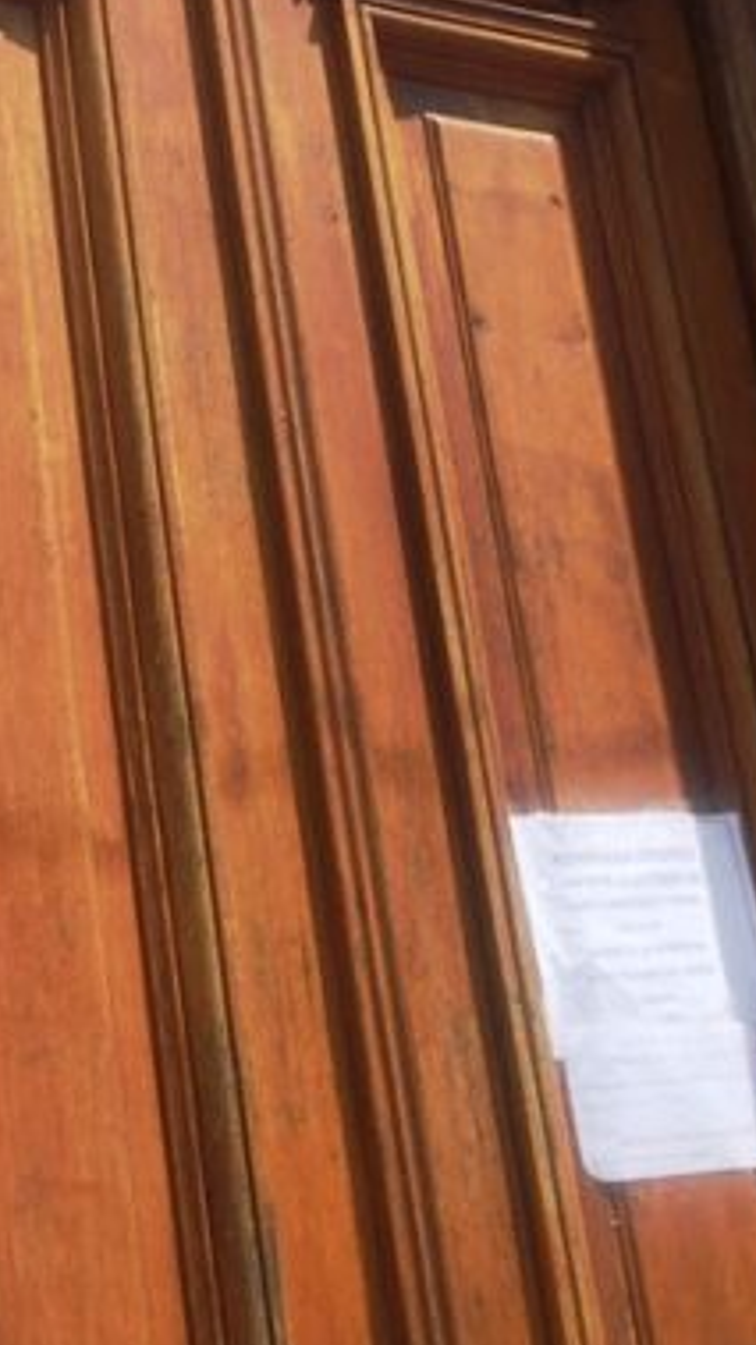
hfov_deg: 19.9
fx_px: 2068
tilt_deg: +15.4
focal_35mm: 58
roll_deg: +3.8
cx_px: -57
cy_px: 653
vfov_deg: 36.0
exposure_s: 1/2639
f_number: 2.2
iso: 32
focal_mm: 4.15
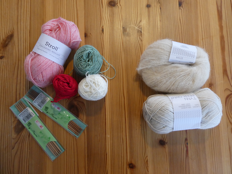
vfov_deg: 56.8
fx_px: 161
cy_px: 87
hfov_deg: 71.6
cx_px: 116
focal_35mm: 24
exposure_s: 1/60
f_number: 3.3
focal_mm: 4.3
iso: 320
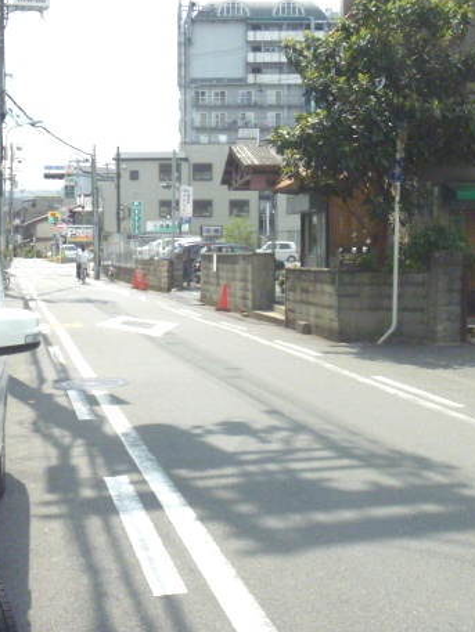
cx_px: 249
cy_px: 301
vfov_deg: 38.9
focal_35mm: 49
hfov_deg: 29.7
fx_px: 896
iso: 400
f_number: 5.6
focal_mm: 6.3
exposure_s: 1/1300
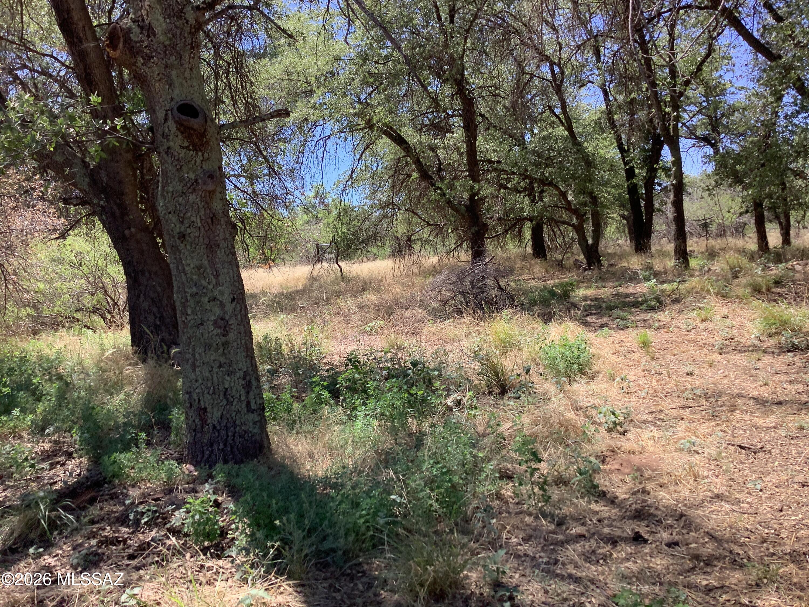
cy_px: 304
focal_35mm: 31
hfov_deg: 58.4
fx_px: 724
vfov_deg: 45.4
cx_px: 404
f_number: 2.4
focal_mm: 3.3
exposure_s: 1/323
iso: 25
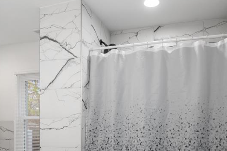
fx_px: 328
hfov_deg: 38.1
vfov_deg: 25.1
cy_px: 139
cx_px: 131
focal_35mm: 52
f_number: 9
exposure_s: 1/13
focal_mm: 27
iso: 320
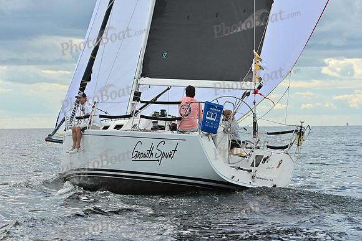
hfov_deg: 18.3
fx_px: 1126
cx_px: 181
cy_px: 120
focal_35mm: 112
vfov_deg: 12.2
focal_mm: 112
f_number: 7.1
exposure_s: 1/800
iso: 250
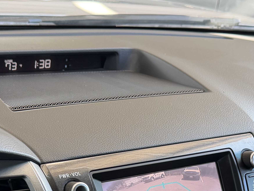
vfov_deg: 17.8
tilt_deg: -27.8
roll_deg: -6.6
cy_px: 227
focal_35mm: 79
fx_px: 580
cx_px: 131
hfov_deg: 24.7
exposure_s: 1/90
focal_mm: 6.76
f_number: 1.78
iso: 160
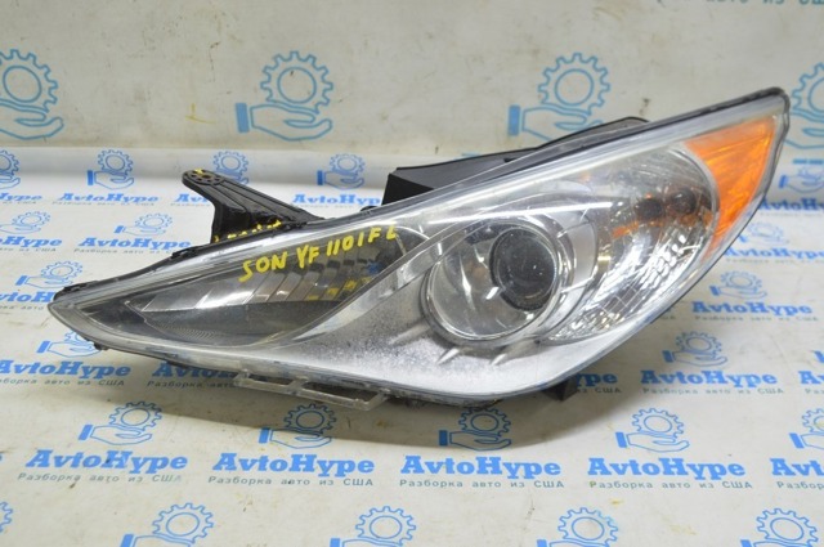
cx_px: 412
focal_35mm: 40
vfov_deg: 32.9
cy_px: 274
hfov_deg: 48.0
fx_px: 926
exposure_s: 1/20
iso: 400
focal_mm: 27
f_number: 5.6
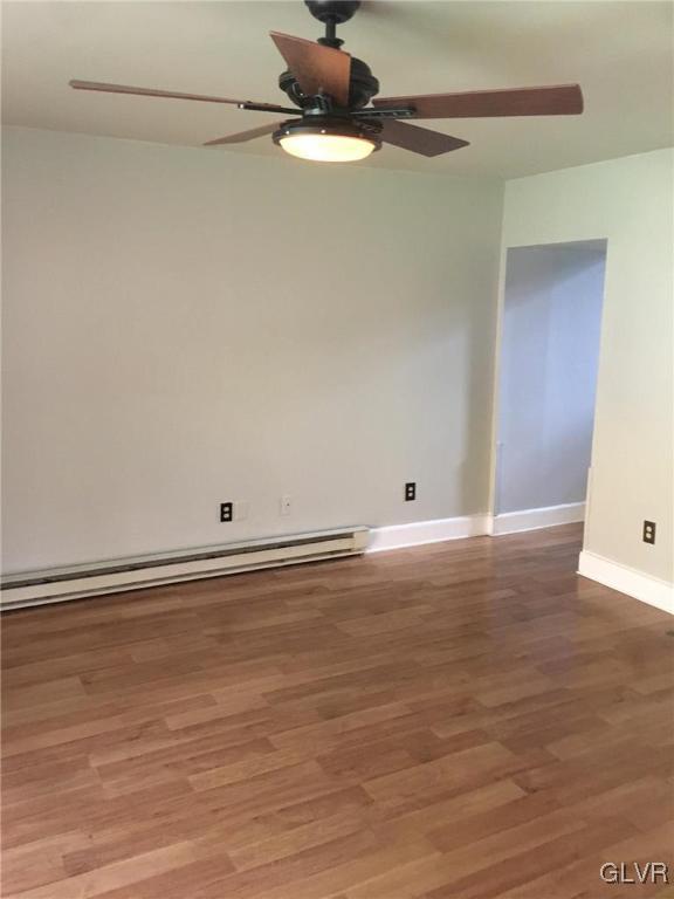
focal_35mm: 29
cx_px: 337
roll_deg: -1.0
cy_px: 450
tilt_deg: -8.3
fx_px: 753
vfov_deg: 61.7
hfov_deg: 48.2
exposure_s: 1/30
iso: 250
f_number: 2.2
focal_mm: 4.15
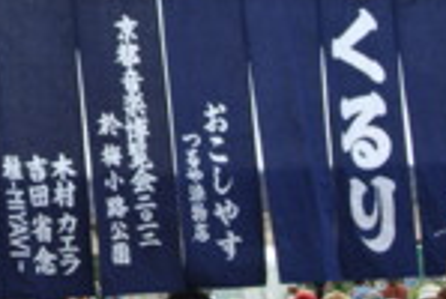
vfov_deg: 10.8
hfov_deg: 15.5
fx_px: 1577
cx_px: -84
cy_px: 85
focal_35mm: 127
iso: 100
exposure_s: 1/400
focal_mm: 15.7
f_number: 5
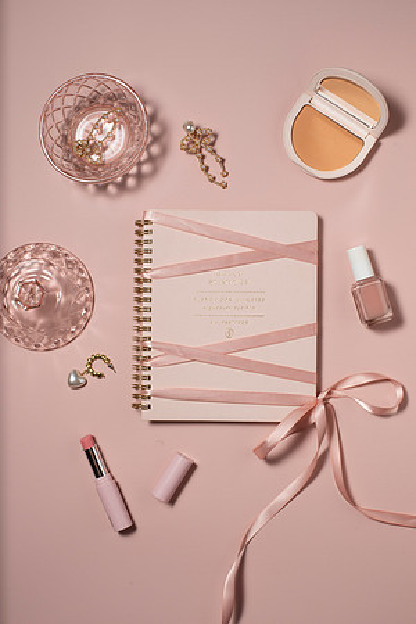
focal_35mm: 50
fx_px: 867
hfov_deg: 27.0
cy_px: 312
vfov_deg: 39.6
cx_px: 208
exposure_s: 1/250
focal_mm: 50
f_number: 13
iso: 200
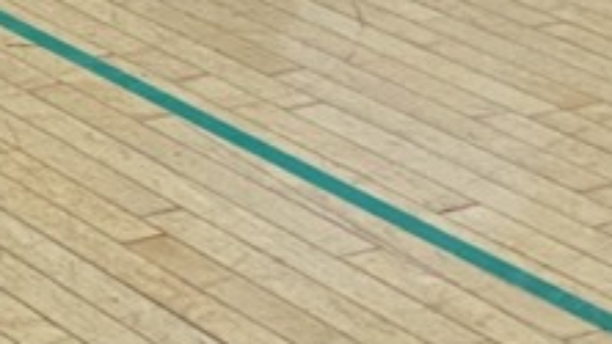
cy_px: -550
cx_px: -786
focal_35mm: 163
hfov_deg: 11.3
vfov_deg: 6.9
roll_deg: -1.6
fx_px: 2646
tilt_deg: -7.1
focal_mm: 4.25
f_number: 1.8
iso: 160
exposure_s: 1/60
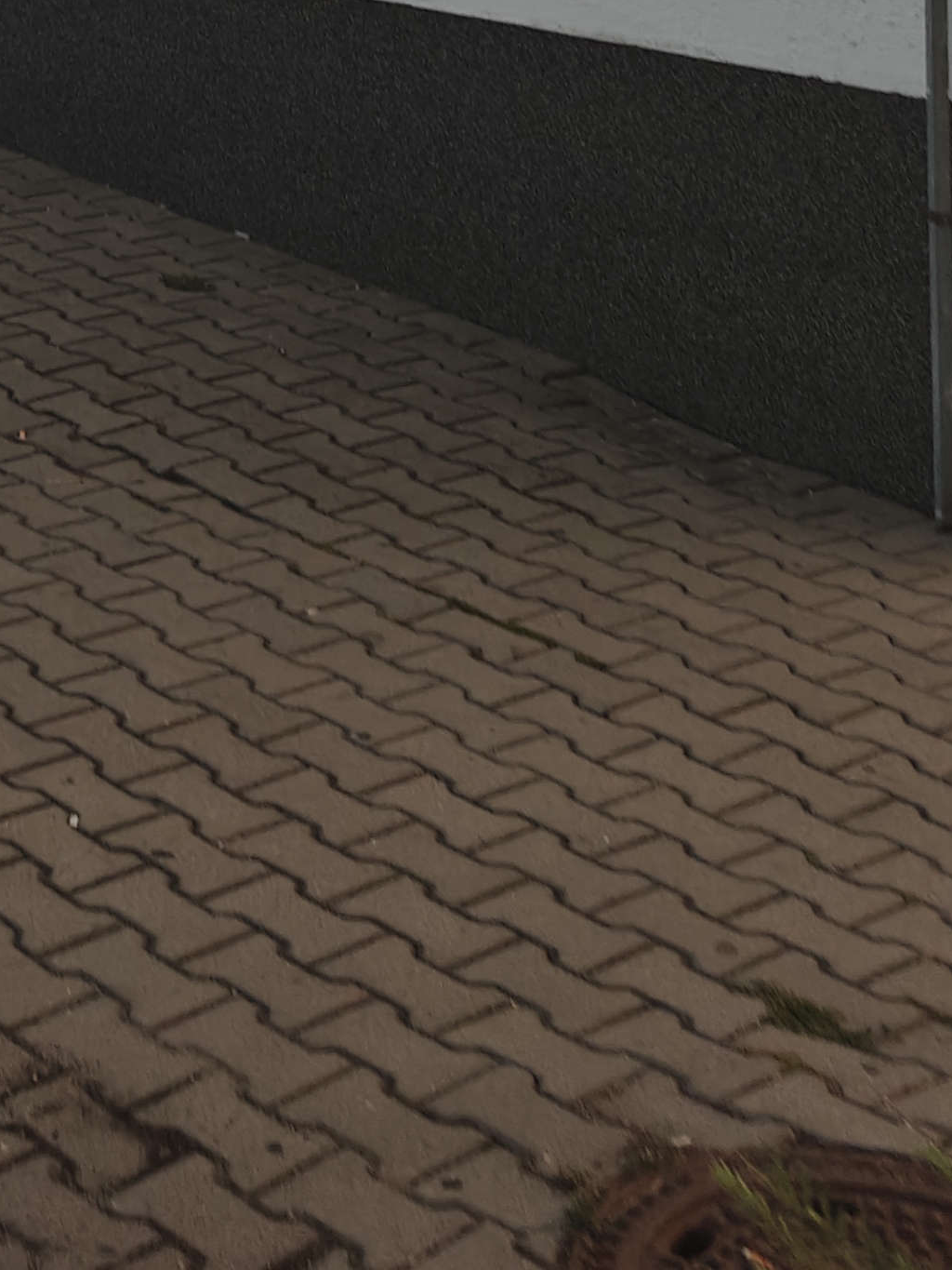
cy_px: -531
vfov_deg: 23.6
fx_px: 2530
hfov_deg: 19.3
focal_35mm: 69
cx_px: -367
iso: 200
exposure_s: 1/120
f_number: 1.6
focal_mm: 6.06
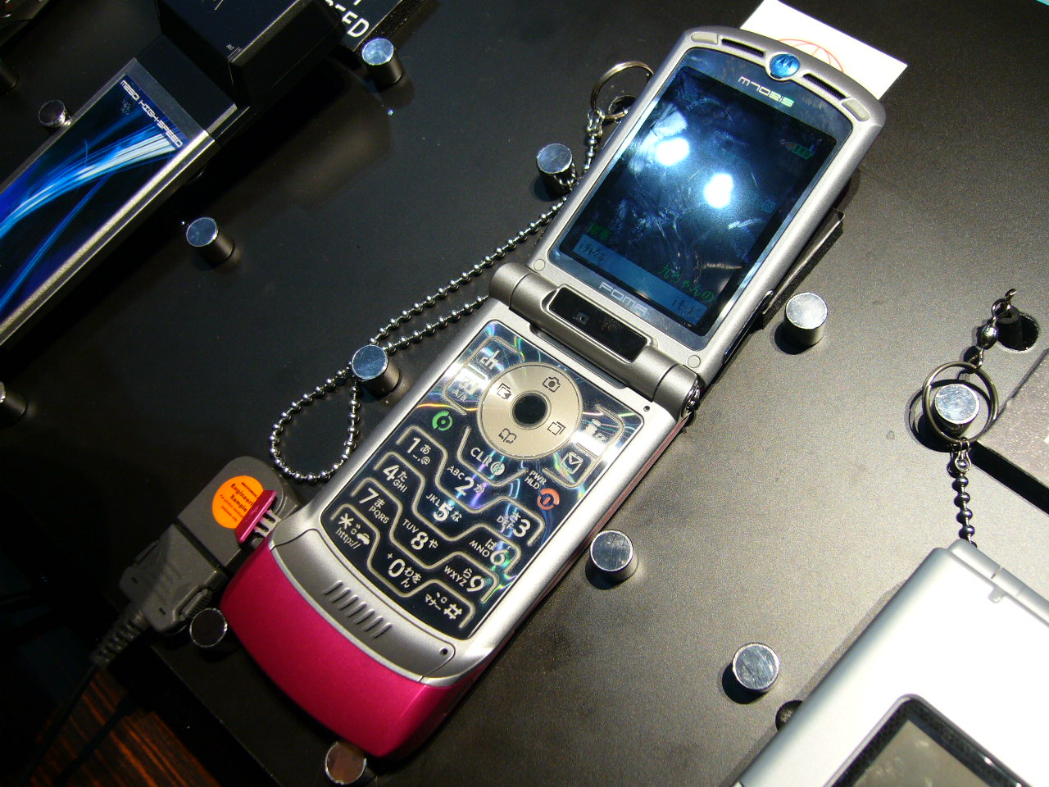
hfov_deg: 52.6
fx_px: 1061
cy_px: 394
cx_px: 524
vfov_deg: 40.7
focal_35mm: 35
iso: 100
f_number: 2.8
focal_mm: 5.8
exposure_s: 1/30
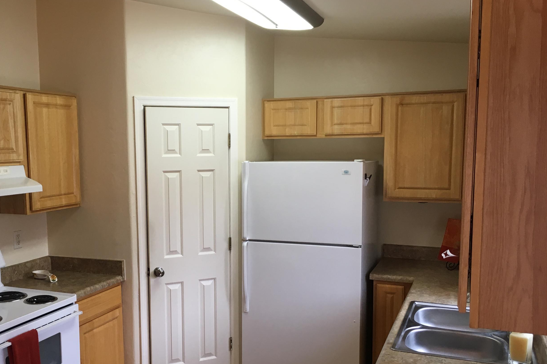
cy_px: 214
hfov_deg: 51.5
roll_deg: +0.0
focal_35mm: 37
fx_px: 562
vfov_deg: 35.8
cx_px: 215
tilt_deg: -8.3
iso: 50
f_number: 2.2
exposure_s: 1/30
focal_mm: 4.15
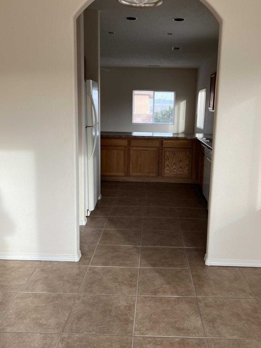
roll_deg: -0.8
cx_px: 145
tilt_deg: -10.1
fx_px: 332
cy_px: 166
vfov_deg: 55.3
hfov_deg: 42.9
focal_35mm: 33
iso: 40
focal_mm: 5.7
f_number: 1.5
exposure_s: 1/165
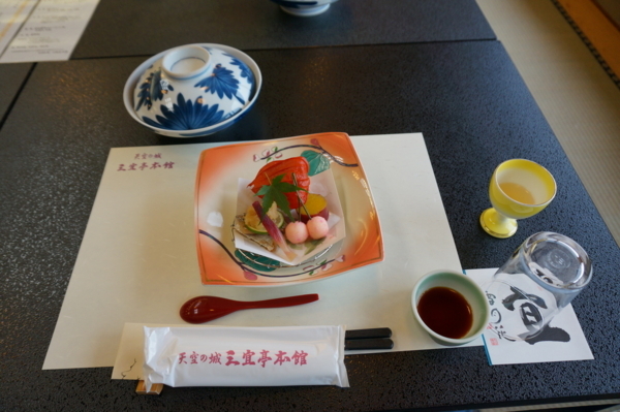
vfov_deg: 53.1
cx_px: 310
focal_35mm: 24
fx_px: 413
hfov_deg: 73.8
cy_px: 206
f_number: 4
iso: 400
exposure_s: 1/60
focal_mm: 16
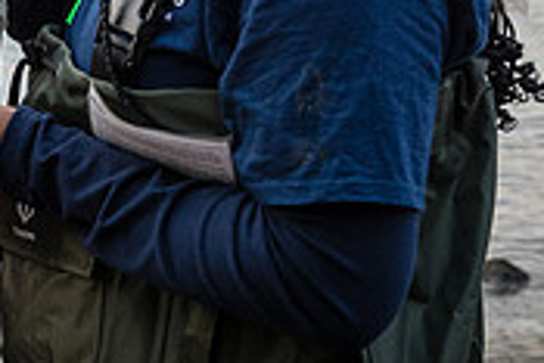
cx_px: -39
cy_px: -12
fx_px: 2147
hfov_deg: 14.1
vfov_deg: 9.6
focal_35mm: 142
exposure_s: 1/320
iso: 800
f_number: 4.5
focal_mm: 40
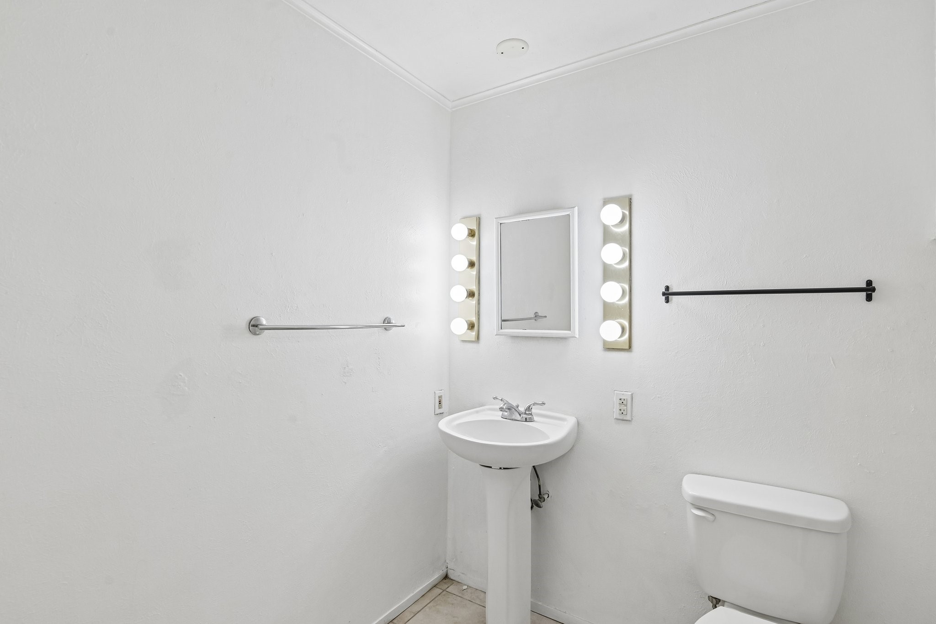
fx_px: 429
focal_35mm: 16
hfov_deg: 95.0
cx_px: 468
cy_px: 312
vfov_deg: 72.0
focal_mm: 16.5
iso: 400
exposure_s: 1/100
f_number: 8
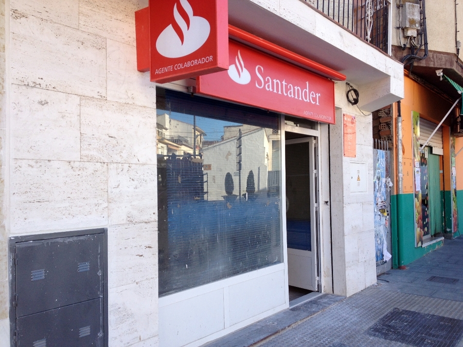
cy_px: 174
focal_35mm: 35
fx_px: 468
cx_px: 232
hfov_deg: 52.6
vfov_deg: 40.7
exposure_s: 1/325
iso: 50
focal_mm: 4.28
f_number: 2.4
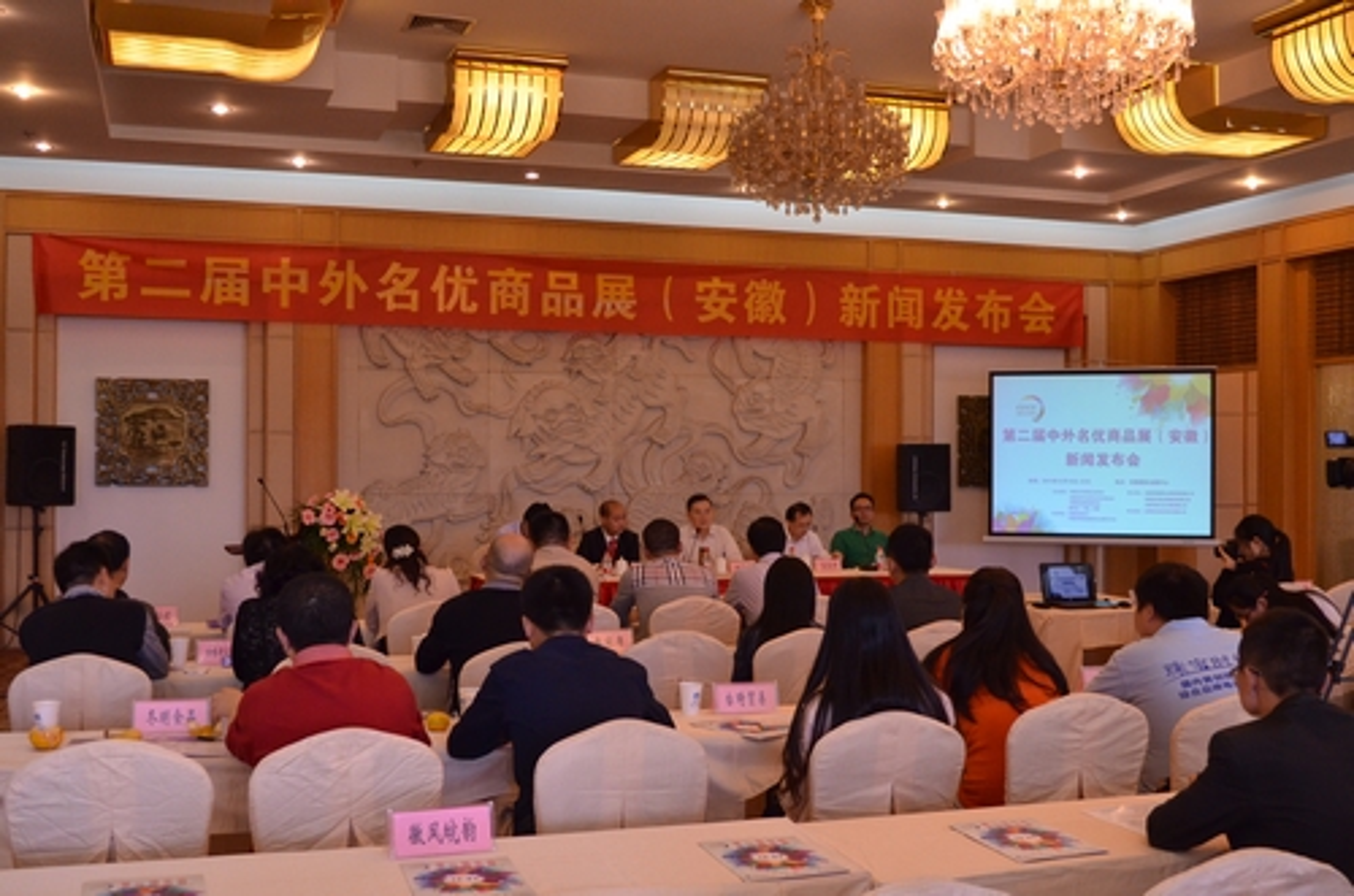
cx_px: 677
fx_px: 1520
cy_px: 448
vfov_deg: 32.9
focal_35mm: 40
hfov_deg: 48.0
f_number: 5.6
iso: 2000
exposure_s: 1/125
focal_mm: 27
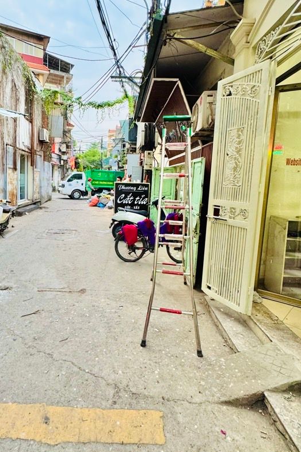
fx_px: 238
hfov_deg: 63.5
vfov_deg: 86.6
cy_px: 202
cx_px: 110
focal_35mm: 19
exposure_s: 1/99
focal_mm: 2.22
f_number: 2.2
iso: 250
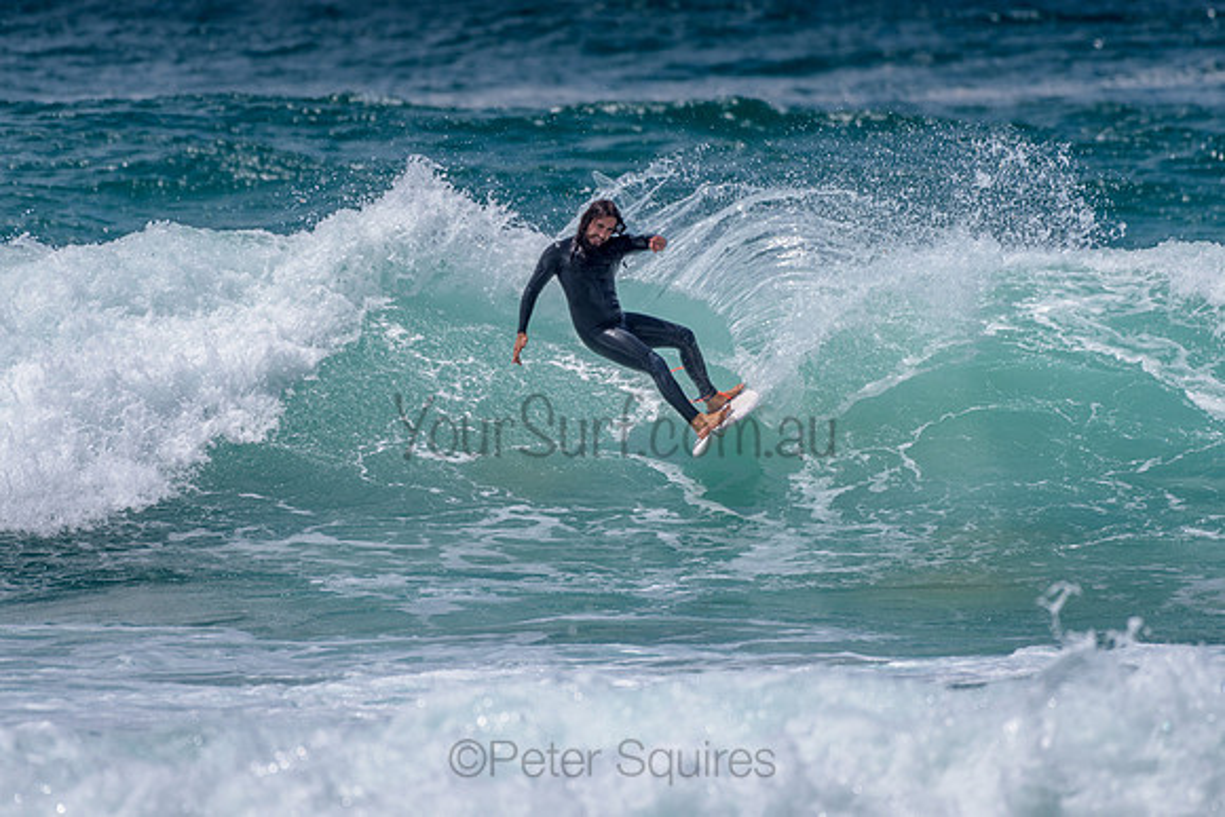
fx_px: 20906
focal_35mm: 614
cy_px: 320
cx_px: 591
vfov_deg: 2.2
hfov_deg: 3.4
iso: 80
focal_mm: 500
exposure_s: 1/2000
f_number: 5.6
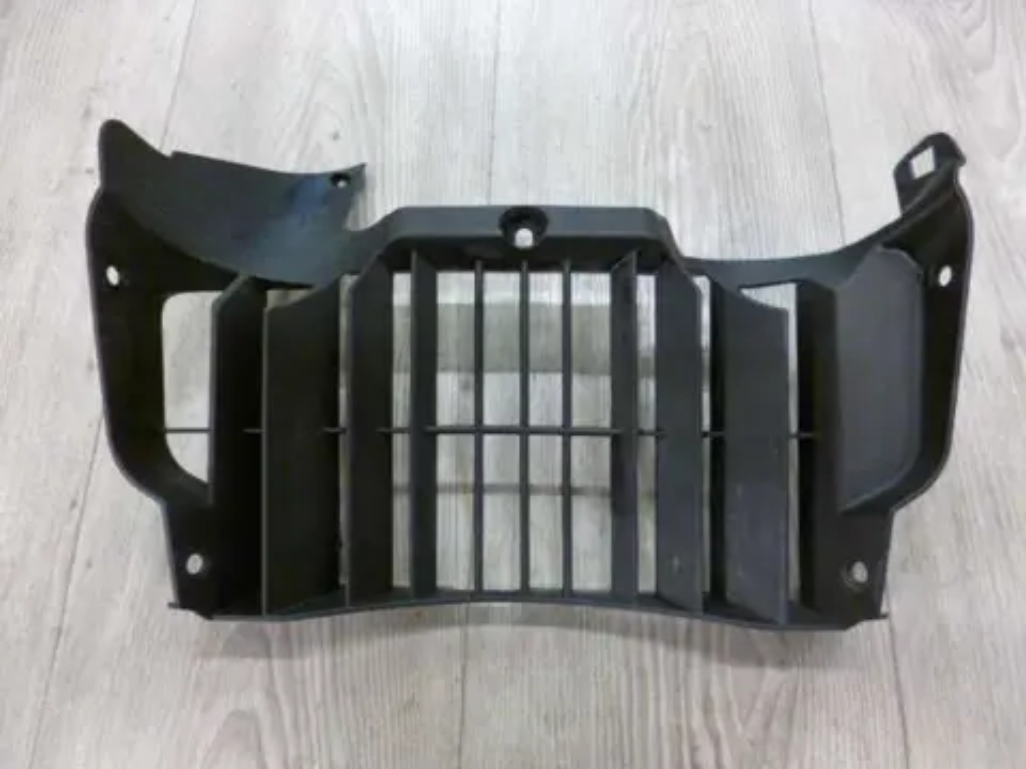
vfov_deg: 56.8
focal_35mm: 24
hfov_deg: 71.6
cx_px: 513
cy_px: 384
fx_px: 711
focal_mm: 4.3
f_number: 2.5
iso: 400
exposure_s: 1/15
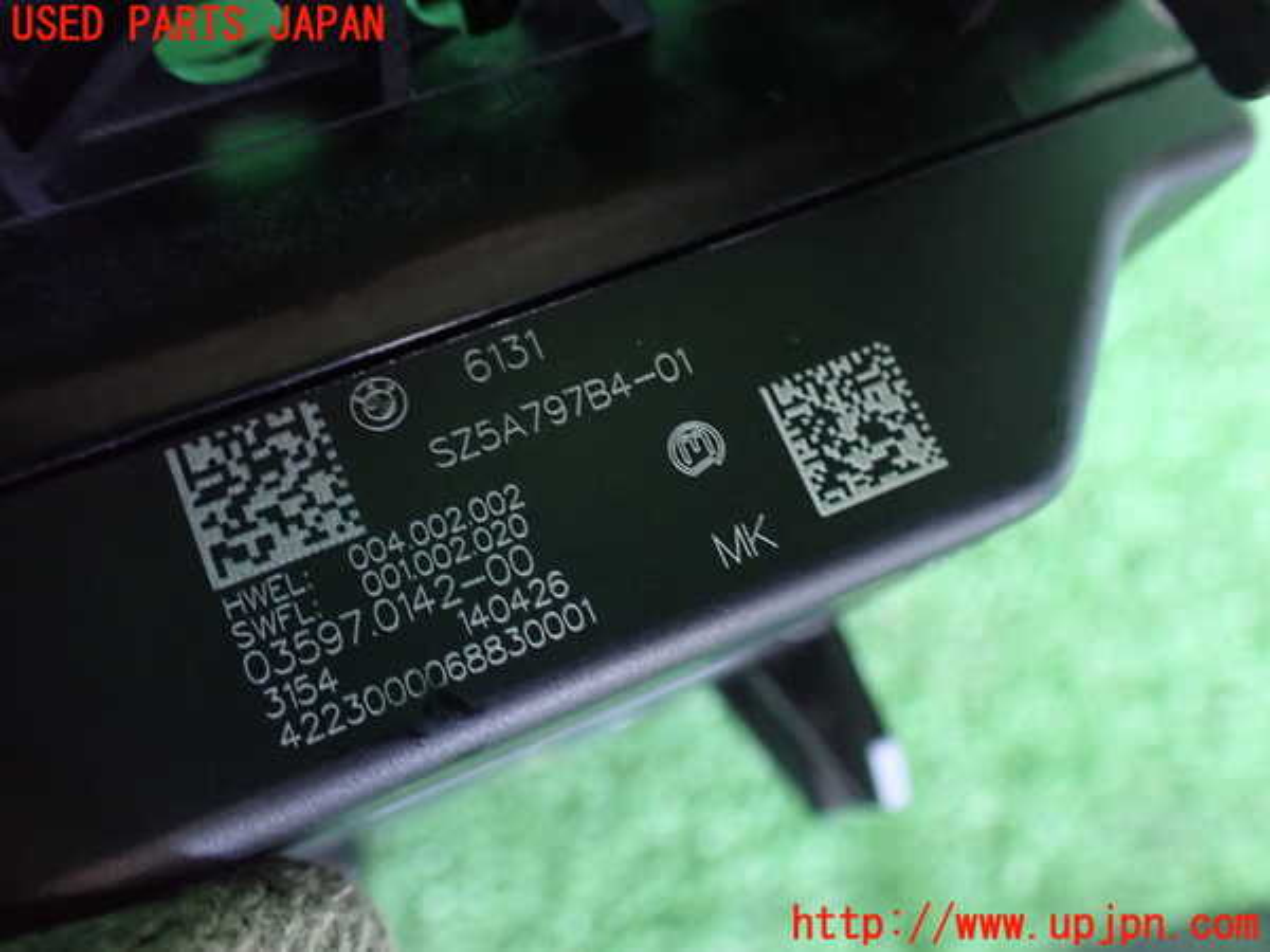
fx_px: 1101
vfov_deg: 46.8
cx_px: 635
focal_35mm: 30
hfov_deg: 60.0
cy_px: 476
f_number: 2.3
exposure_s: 1/30
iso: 1250
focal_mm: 5.4
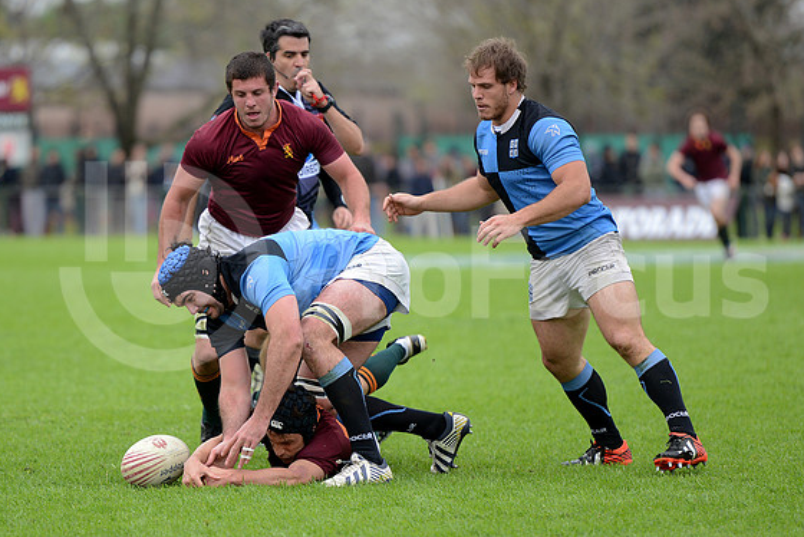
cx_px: 409
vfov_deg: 6.8
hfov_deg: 10.2
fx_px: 4513
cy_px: 269
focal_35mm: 202
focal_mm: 195
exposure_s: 1/500
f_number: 2.8
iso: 400
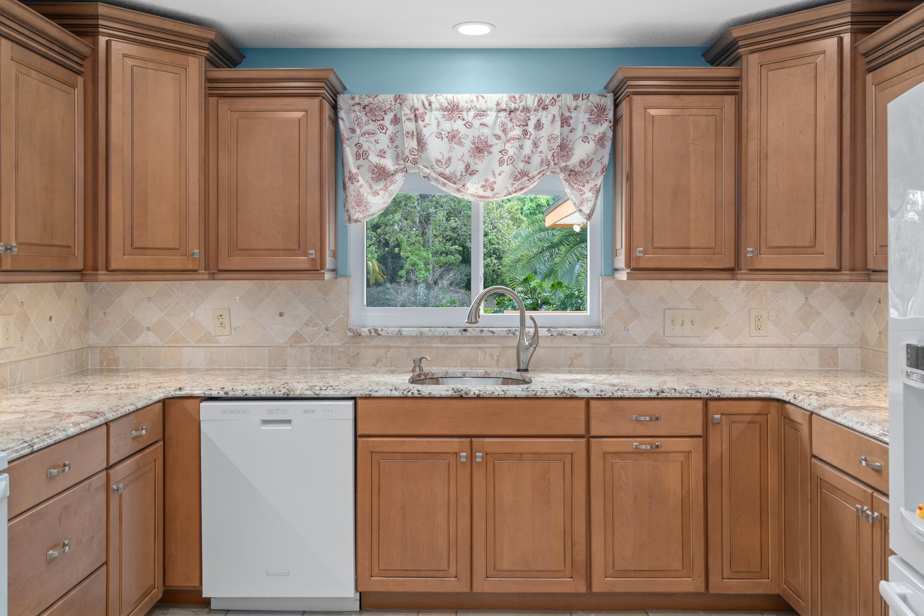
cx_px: 462
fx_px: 744
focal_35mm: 29
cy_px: 308
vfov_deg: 45.0
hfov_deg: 63.7
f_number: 8
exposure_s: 1/6
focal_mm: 29
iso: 320
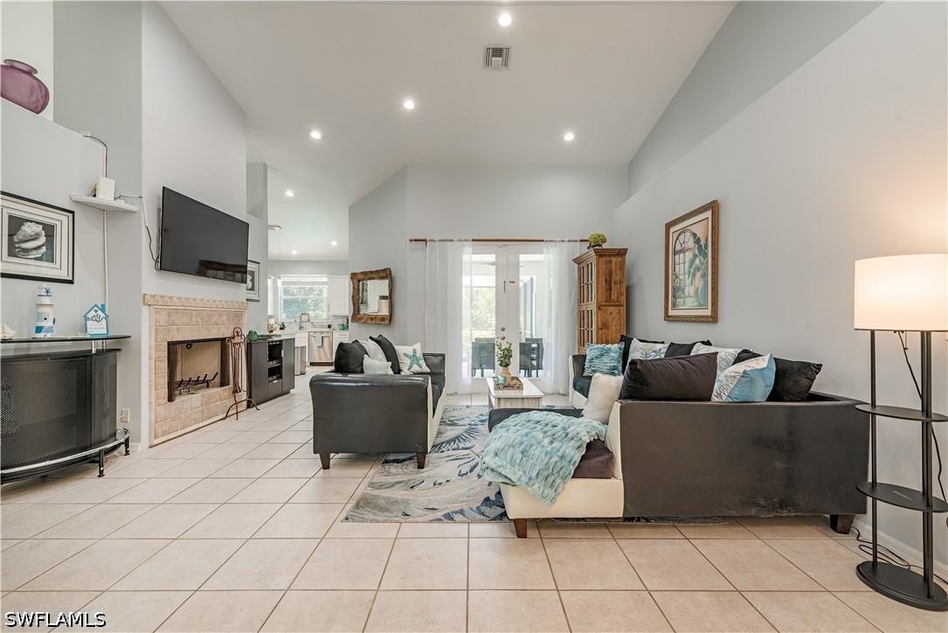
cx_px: 474
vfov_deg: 81.2
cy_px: 316
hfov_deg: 104.2
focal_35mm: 14
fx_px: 369
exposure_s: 1
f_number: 9
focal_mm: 14
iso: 100
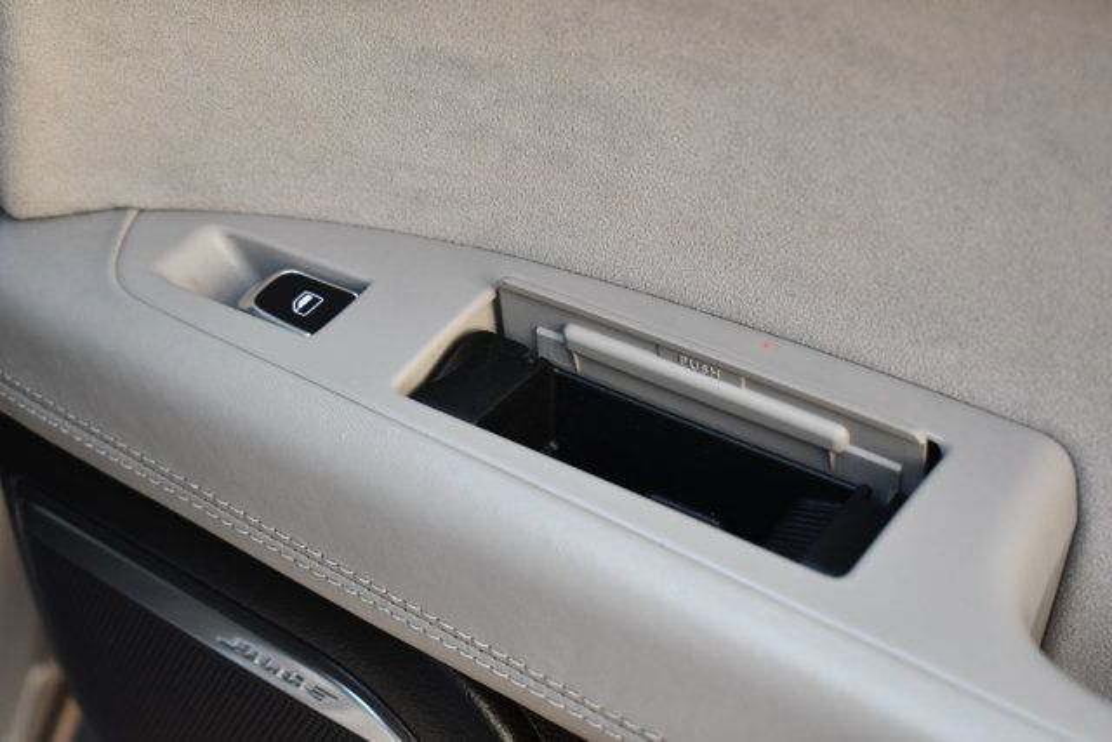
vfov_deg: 18.9
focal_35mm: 72
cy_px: 371
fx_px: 2224
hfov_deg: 28.1
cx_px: 556
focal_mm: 48
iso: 560
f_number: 5.3
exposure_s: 1/250
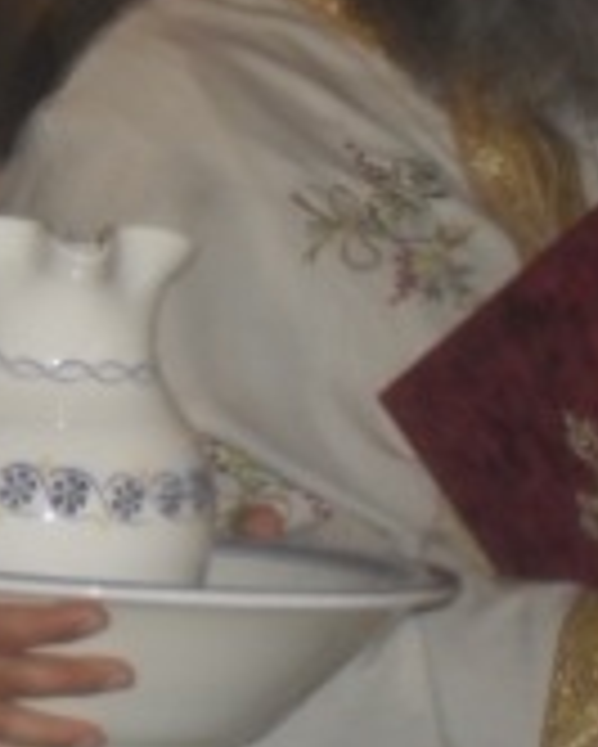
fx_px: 5172
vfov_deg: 8.2
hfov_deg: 6.6
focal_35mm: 234
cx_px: 72
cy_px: 180
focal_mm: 15.7
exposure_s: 1/60
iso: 320
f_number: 5.5
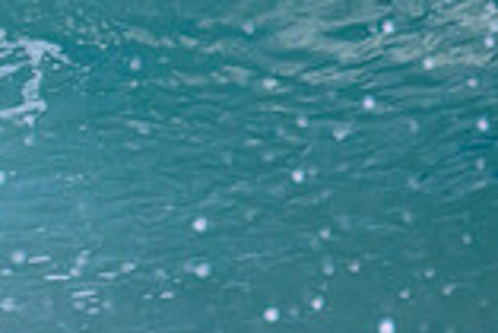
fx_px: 50523
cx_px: -611
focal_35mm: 3649
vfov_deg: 0.4
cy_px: -36
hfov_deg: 0.6
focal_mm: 800
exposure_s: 1/2000
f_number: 11
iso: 2200
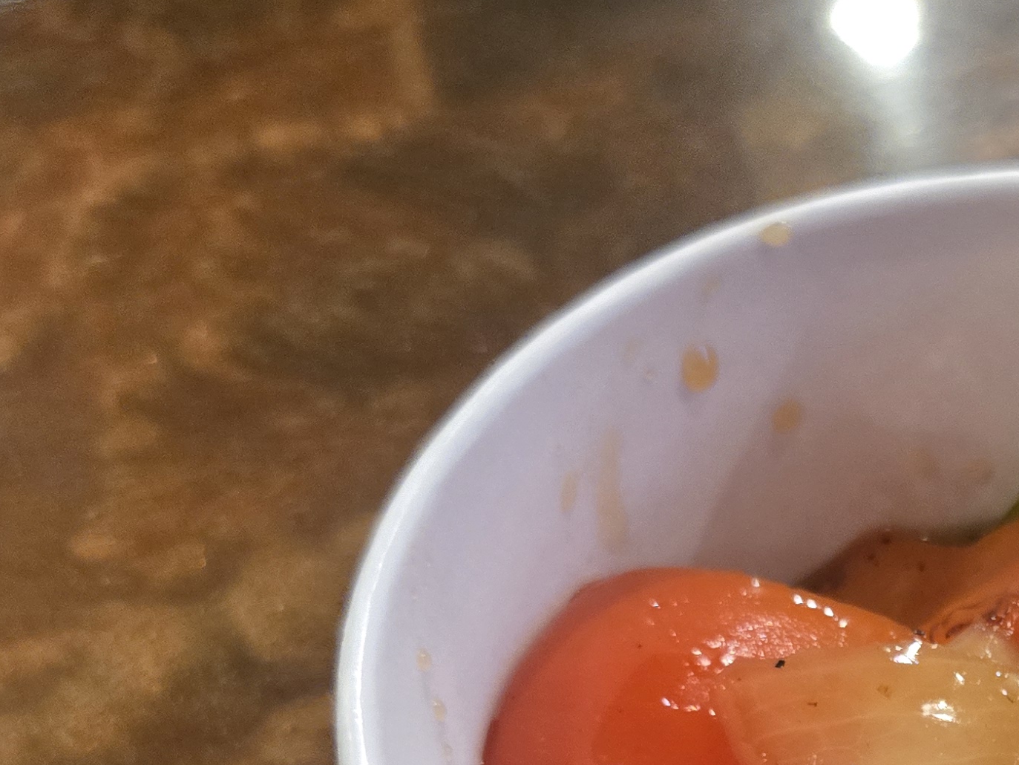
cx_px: 1015
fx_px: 1972
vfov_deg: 20.8
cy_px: 862
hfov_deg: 27.3
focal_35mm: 67
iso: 800
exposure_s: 1/60
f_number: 1.8
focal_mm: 5.4
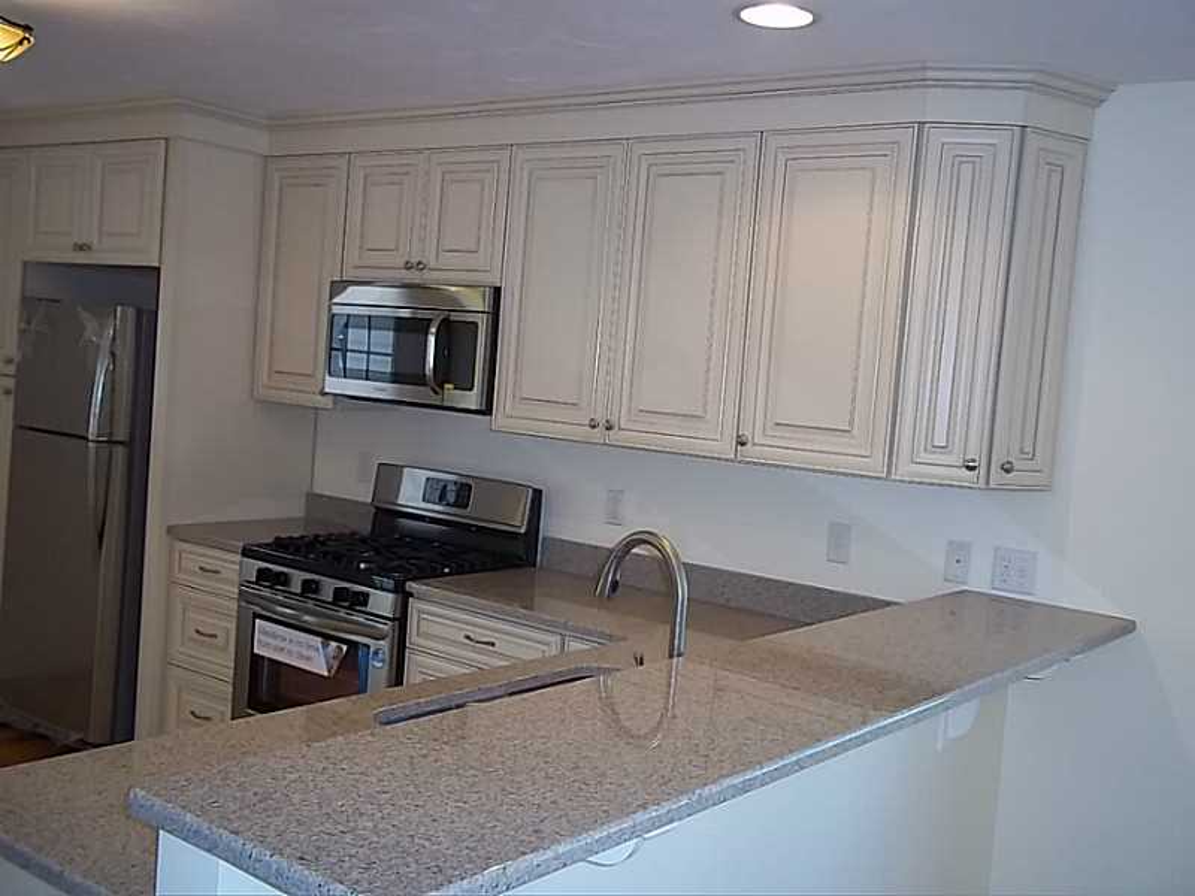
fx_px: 1243
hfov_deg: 51.4
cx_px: 598
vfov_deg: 39.7
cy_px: 448
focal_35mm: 36
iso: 80
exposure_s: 1/30
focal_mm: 6.5
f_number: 3.1
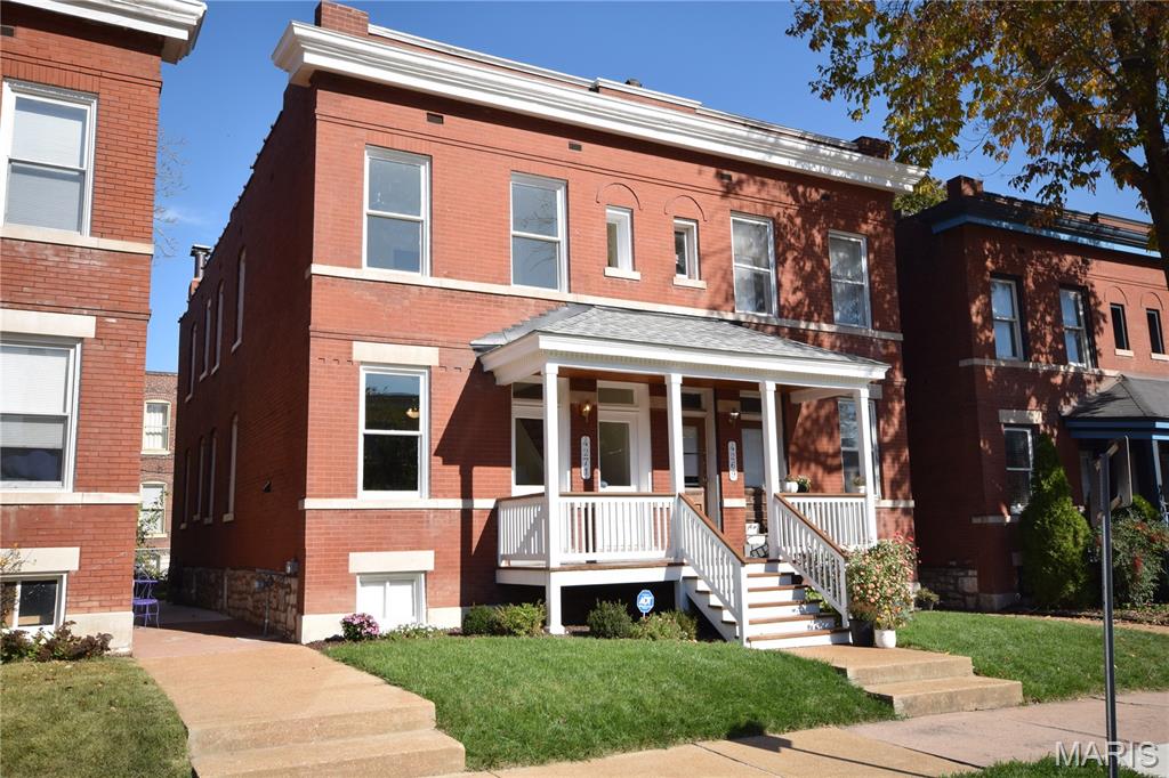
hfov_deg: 61.9
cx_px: 584
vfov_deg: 43.6
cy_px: 389
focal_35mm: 30
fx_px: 974
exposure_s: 1/400
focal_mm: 20
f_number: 10
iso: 200
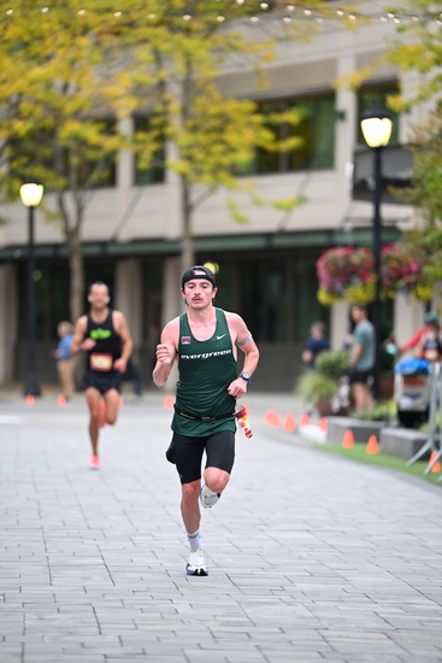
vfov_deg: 10.3
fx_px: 3681
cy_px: 332
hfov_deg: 6.9
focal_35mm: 200
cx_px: 221
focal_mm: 200
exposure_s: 1/800
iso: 1600
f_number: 2.8
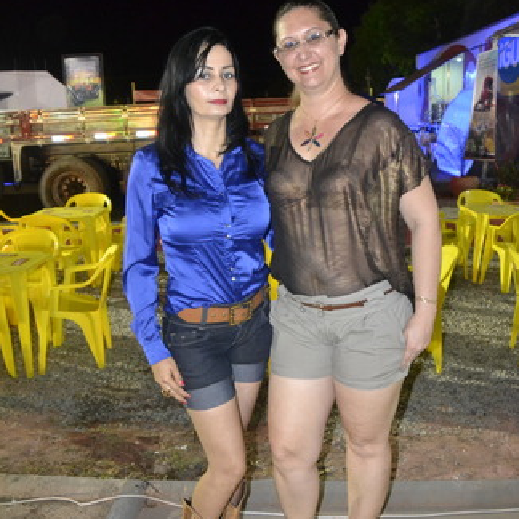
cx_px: 263
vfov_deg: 42.8
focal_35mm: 39
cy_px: 272
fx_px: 662
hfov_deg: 42.8
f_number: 3.5
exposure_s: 1/60
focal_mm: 20
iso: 3200
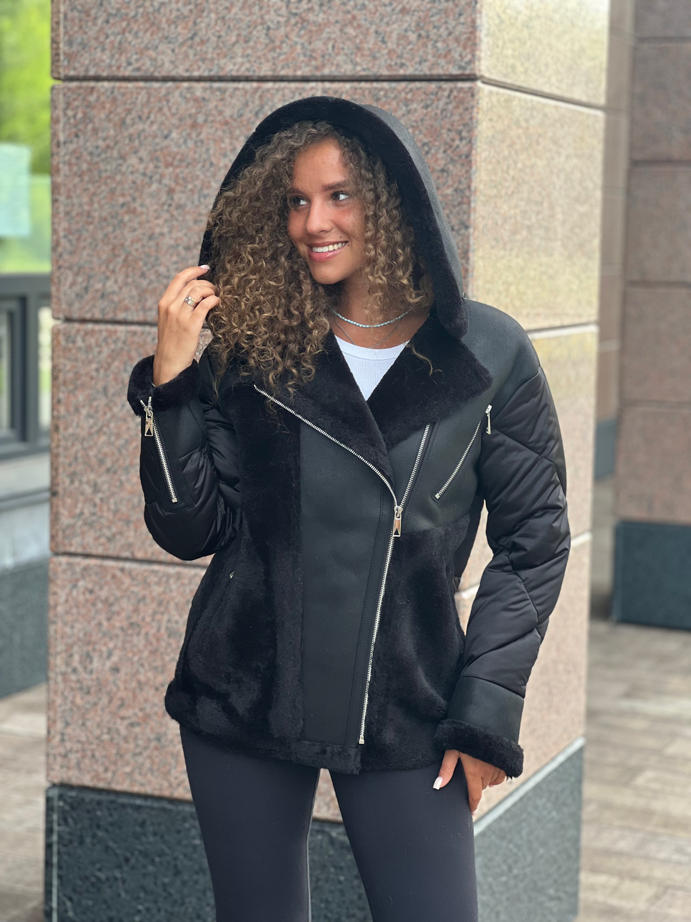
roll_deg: -1.9
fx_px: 2050
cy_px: 461
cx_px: 346
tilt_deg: -5.2
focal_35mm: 77
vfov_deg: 25.3
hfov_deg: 19.1
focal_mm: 9
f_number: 2.8
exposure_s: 1/121
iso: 50
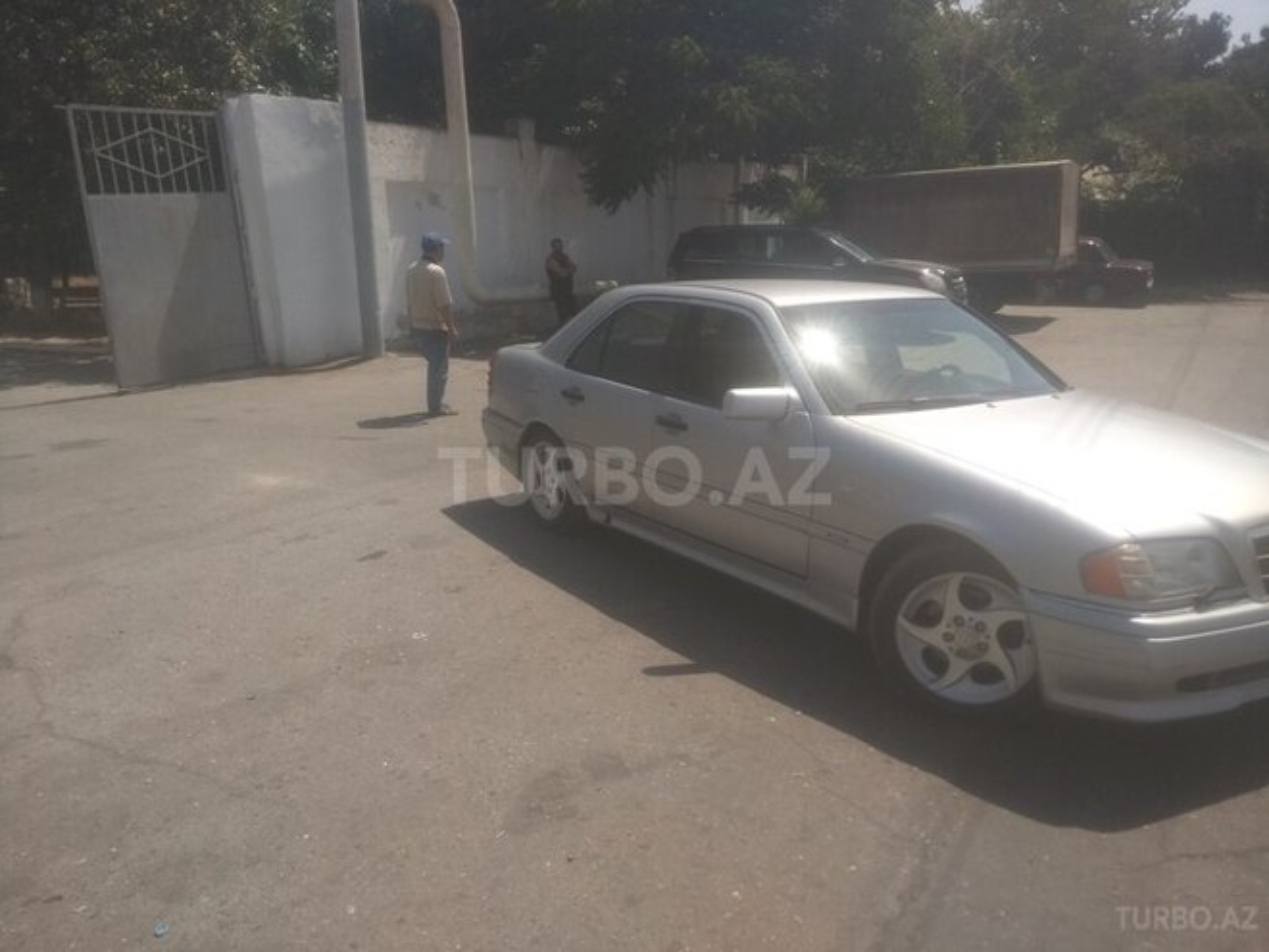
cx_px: 634
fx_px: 770
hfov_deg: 79.0
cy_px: 476
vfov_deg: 63.4
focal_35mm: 21
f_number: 2
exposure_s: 1/1445
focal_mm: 3.57
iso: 101
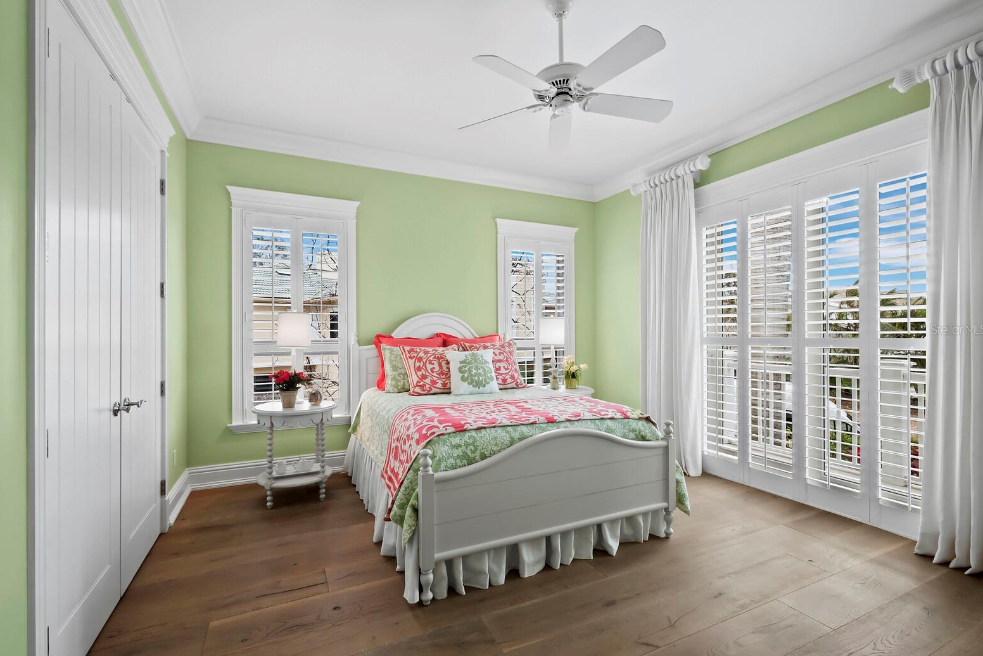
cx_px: 484
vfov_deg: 77.3
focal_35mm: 15
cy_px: 329
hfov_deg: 100.4
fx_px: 410
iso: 400
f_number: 11
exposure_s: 1/3
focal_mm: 7
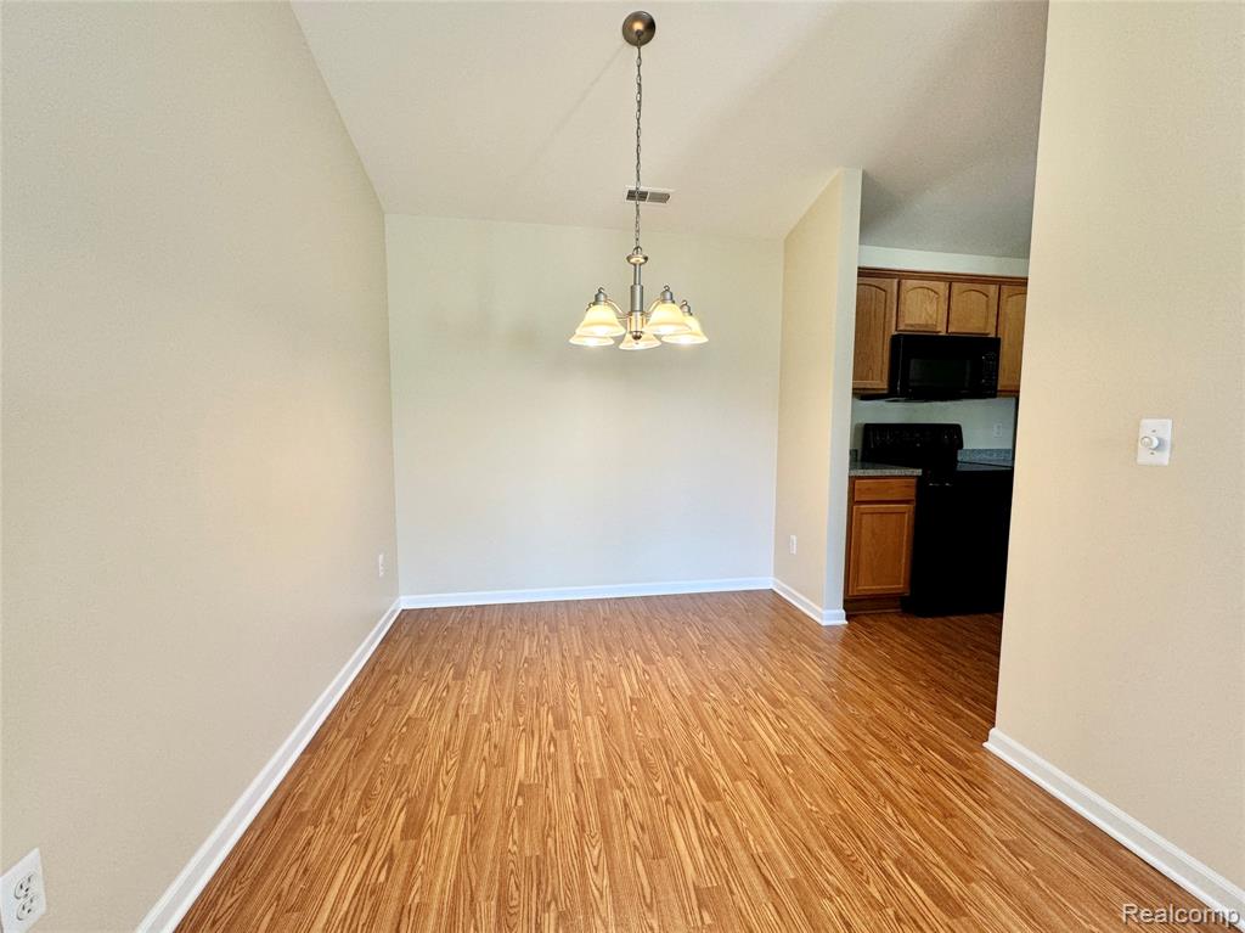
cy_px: 466
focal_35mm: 14
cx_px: 622
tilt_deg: -4.9
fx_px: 503
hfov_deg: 102.1
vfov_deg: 85.6
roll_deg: +0.4
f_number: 2.2
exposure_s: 1/120
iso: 125
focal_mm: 2.22
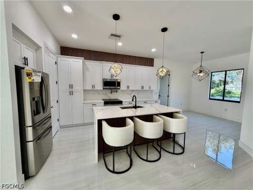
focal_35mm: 14
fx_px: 102
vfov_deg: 85.7
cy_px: 95
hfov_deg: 102.1
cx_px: 126
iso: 64
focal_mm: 2.22
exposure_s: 1/120
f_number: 2.2
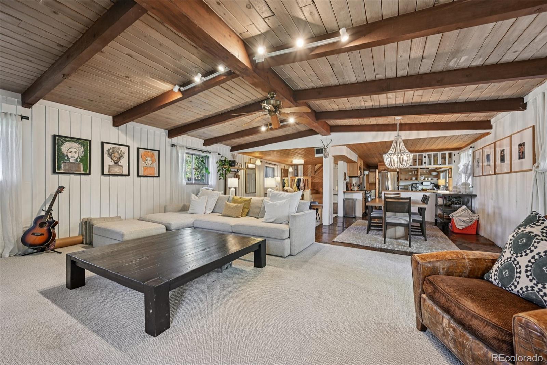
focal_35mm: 14
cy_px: 182
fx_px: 213
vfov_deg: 81.2
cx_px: 274
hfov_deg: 104.3
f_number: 7.1
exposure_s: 1/15
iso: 400
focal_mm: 14
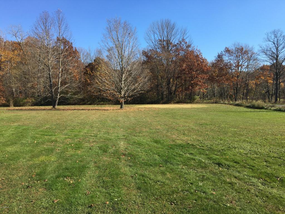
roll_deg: -0.5
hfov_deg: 61.7
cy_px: 107
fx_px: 239
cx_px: 142
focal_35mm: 29
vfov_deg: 48.2
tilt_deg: -1.8
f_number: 2.2
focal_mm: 4.15
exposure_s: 1/1183
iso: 25
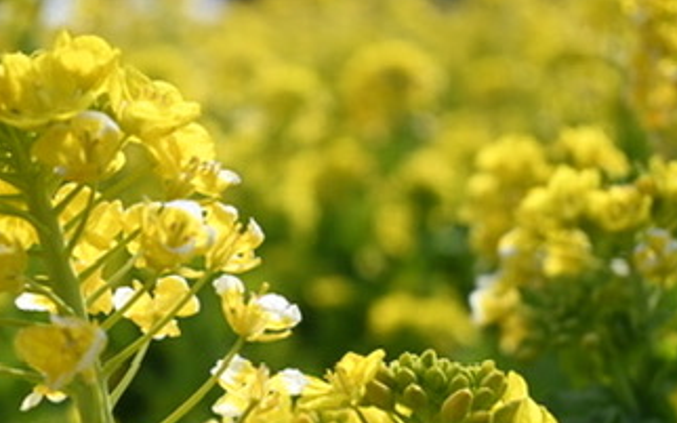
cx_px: 263
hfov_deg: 16.3
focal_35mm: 128
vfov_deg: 10.2
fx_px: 2361
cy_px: 336
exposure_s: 1/1600
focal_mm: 50
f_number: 6.3
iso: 400
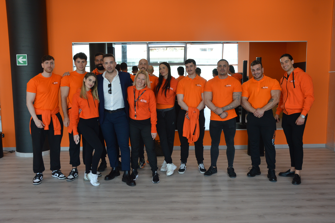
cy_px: 112
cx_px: 168
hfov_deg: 57.3
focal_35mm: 33
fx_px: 307
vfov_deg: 39.9
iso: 400
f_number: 5.6
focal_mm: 22
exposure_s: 1/125
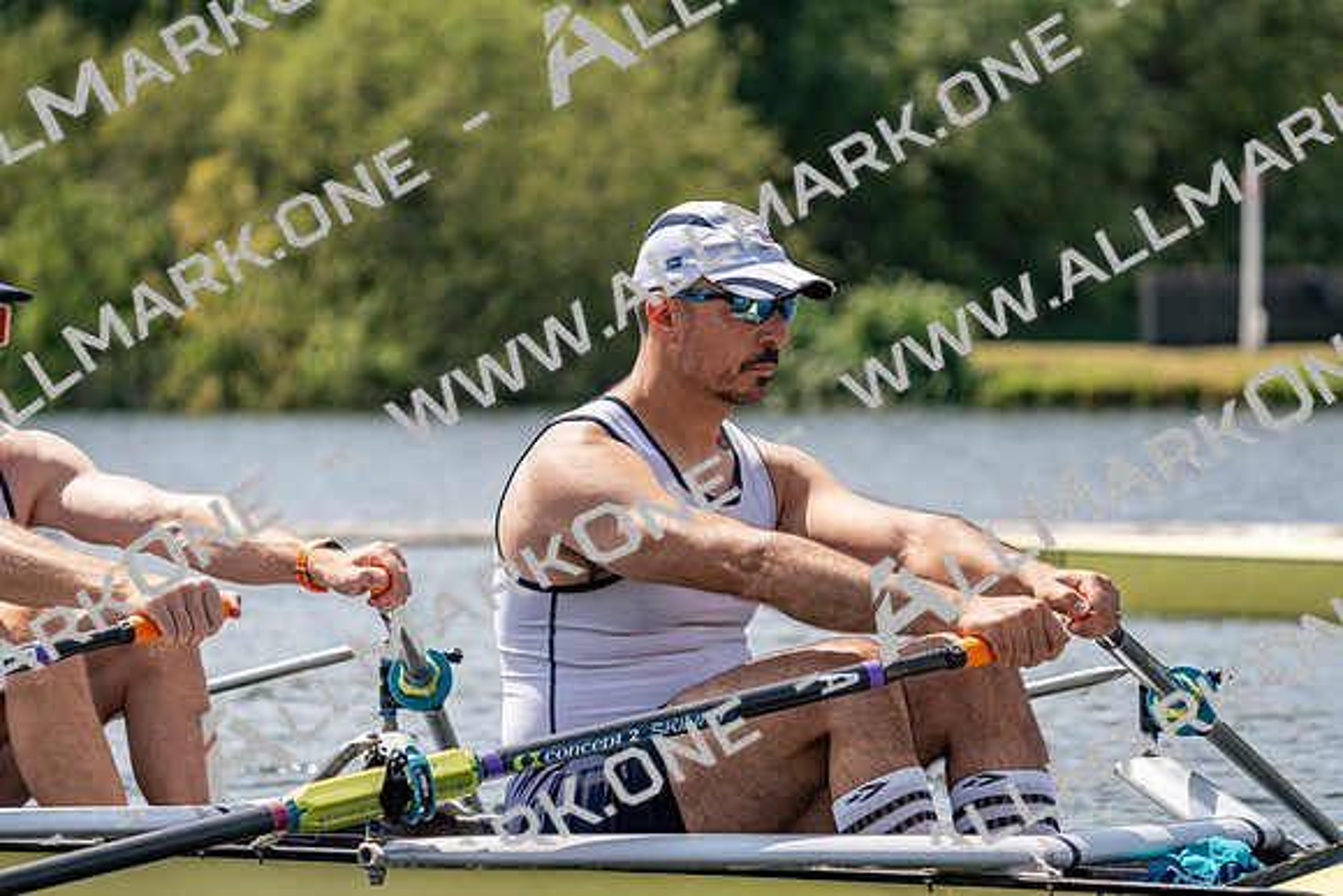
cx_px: 672
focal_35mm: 200
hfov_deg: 10.3
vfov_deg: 6.9
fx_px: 7463
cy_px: 448
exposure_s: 1/1600
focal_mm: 200
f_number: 5.6
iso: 200
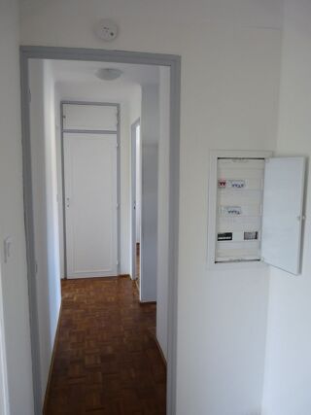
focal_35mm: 27
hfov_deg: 51.3
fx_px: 324
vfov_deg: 65.3
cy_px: 208
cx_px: 156
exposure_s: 1/30
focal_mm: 4.8
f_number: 2.8
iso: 200
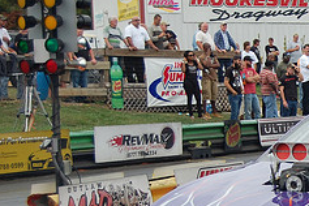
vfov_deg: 10.6
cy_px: 193
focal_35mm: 128
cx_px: 374
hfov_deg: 15.4
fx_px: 1100
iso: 320
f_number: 4.8
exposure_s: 1/1000
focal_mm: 35
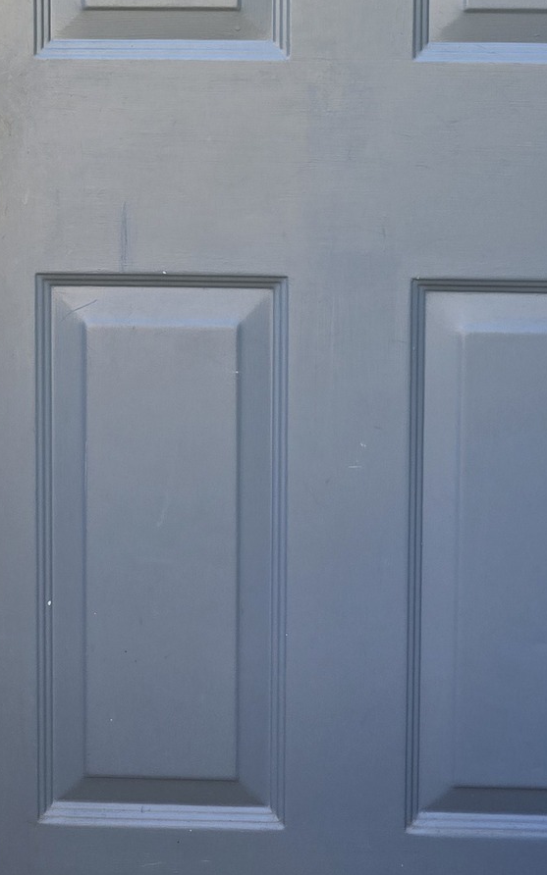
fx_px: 1504
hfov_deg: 20.4
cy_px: -74
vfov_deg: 29.5
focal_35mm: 63
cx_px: 129
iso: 50
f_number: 1.7
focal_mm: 6.3
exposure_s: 1/180
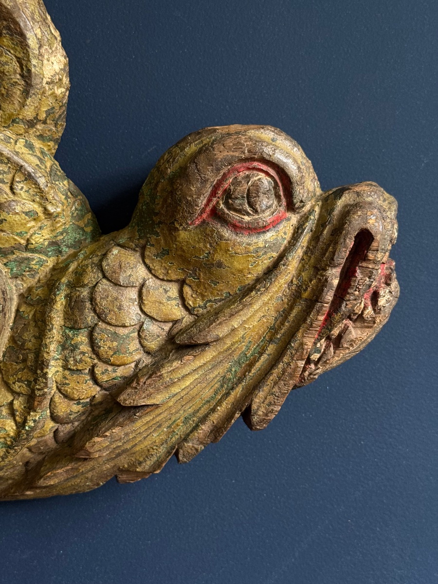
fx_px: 810
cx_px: 219
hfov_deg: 30.3
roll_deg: -0.5
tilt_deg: -1.1
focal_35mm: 48
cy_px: 292
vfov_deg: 39.7
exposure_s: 1/60
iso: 125
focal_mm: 6.76
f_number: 1.78
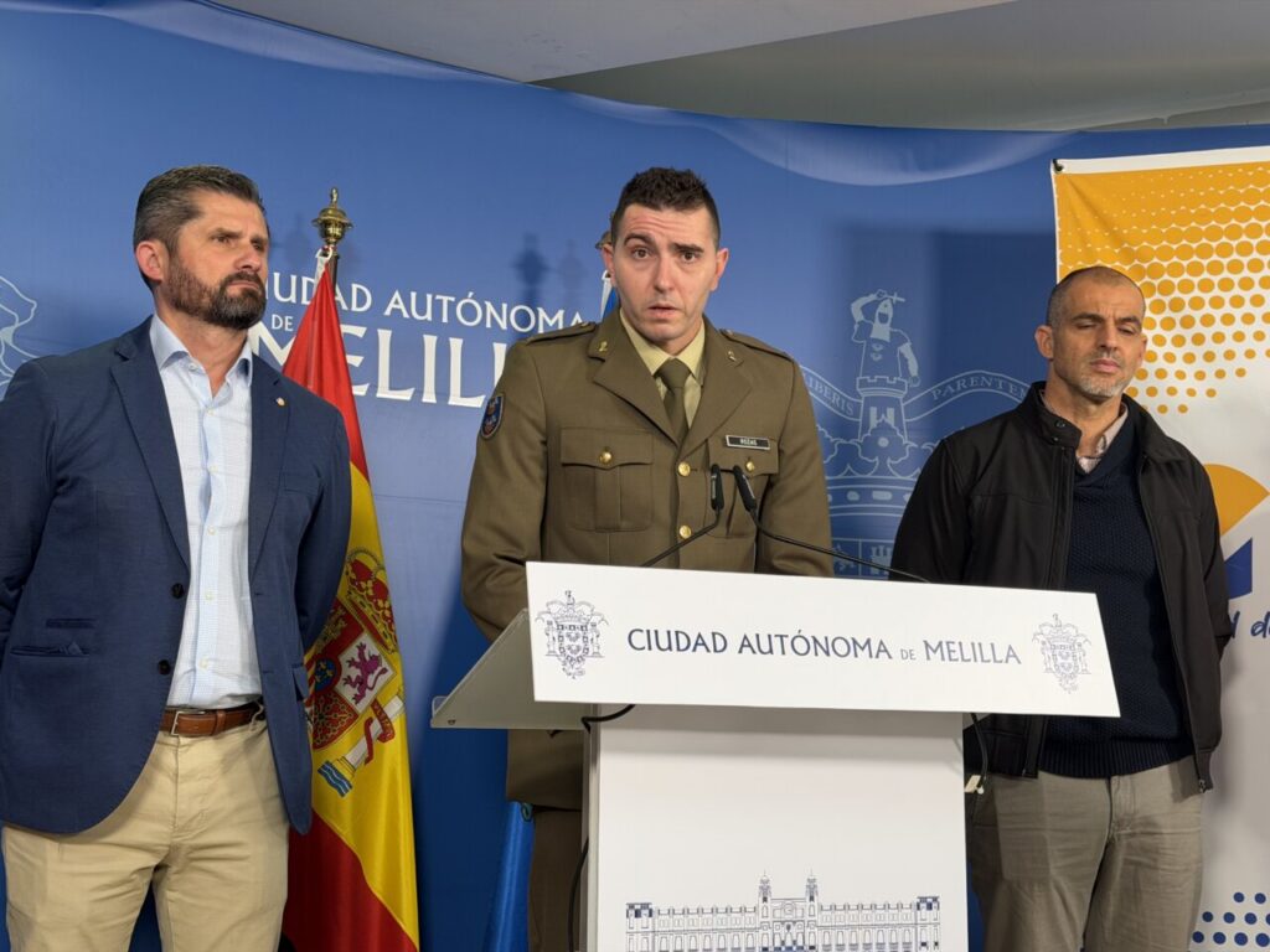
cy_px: 476
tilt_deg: +9.9
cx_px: 635
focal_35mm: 48
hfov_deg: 39.7
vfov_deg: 30.3
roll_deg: -1.3
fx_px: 1761
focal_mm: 6.76
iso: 50
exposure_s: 1/121
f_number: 1.78
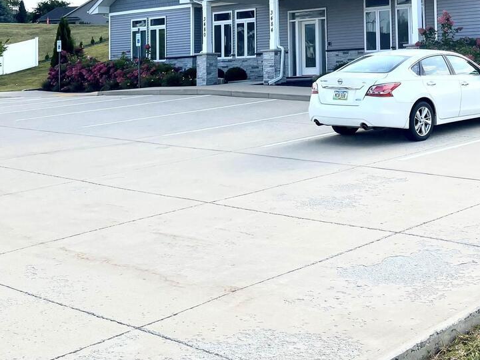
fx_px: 721
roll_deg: +1.1
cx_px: 405
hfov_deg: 35.3
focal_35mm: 52
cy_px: 5
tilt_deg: +3.6
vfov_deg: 26.6
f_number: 1.6
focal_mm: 5.96
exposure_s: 1/7692
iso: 50
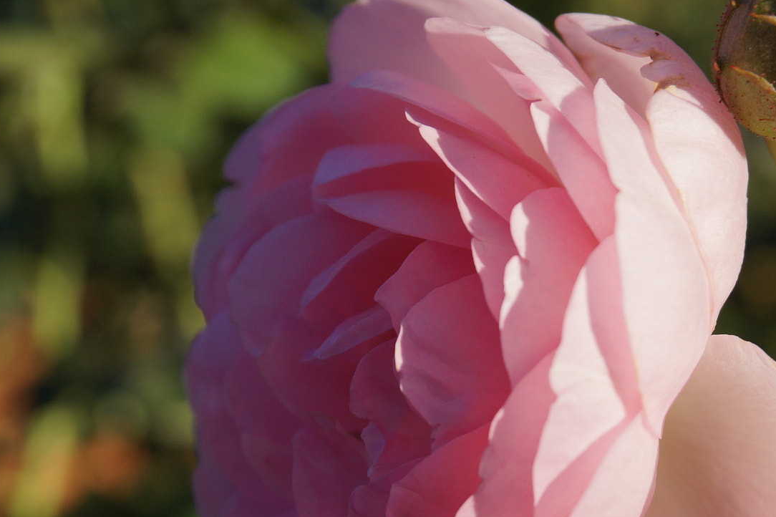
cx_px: 505
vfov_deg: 15.0
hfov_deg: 22.4
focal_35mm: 91
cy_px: 334
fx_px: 1955
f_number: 8
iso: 100
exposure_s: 1/320
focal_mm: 41
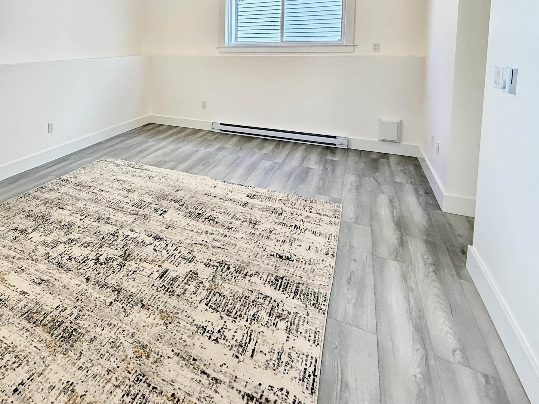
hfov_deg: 63.8
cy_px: 77
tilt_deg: -3.8
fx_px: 374
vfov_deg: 52.9
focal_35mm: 24
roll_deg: +1.7
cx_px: 90
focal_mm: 2.22
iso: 125
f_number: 2.2
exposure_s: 1/120
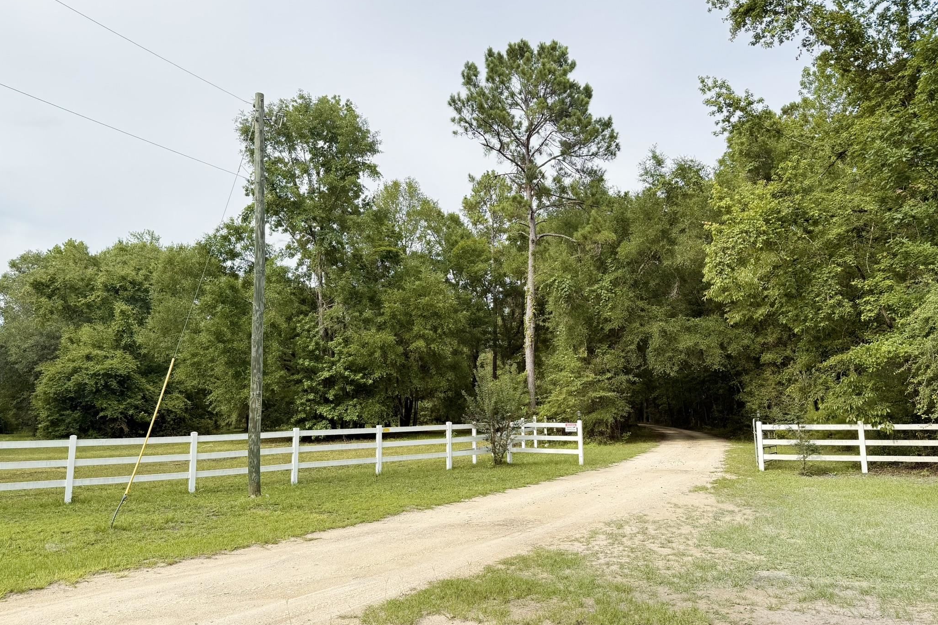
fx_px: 651
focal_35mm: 25
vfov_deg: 51.3
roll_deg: +0.2
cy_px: 325
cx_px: 469
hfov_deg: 71.5
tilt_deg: +7.1
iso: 100
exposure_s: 1/1156
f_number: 1.78
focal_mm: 6.76
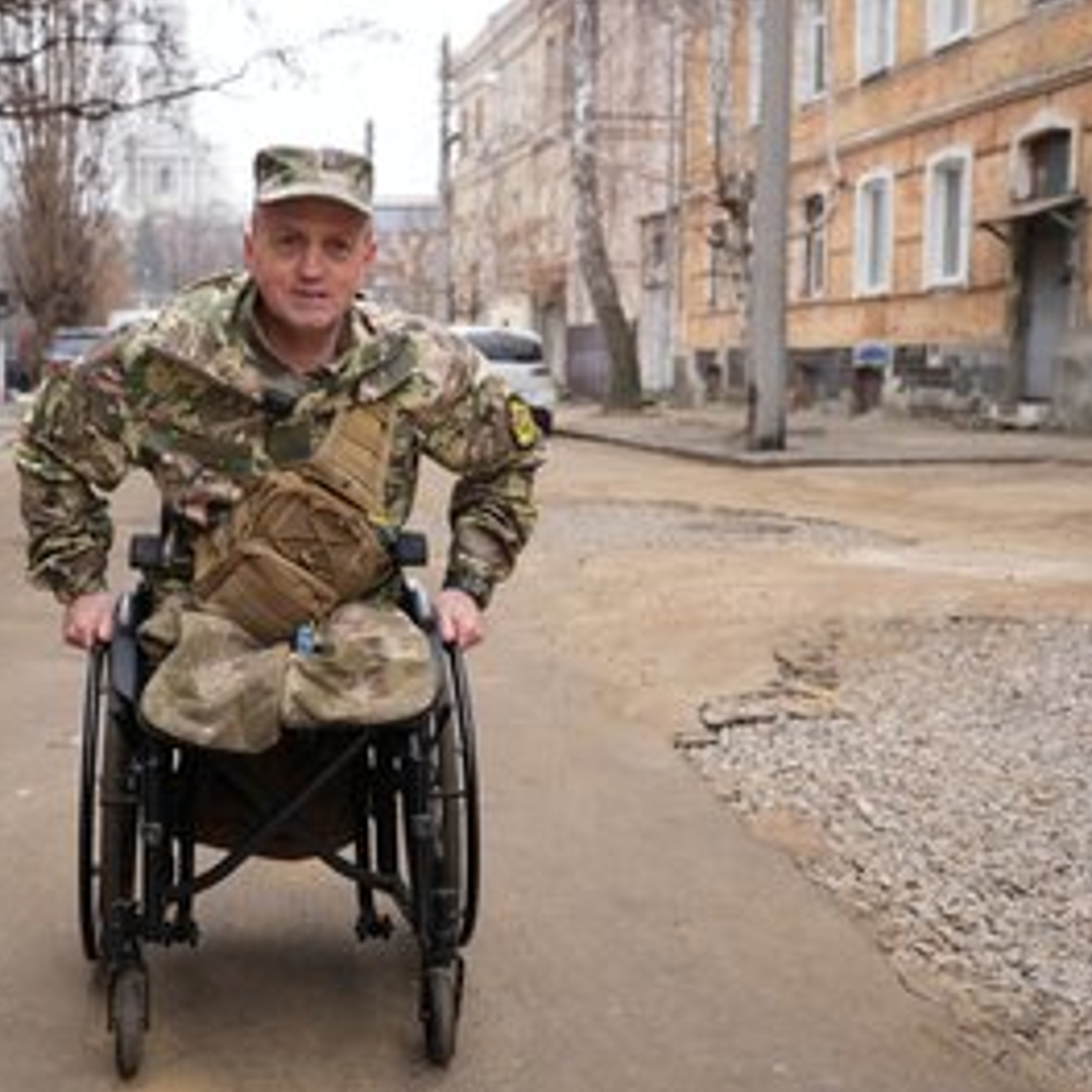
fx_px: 1749
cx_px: 410
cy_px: 548
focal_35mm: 49
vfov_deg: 34.7
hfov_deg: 34.5
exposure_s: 1/80
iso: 100
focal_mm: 38
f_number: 4.5
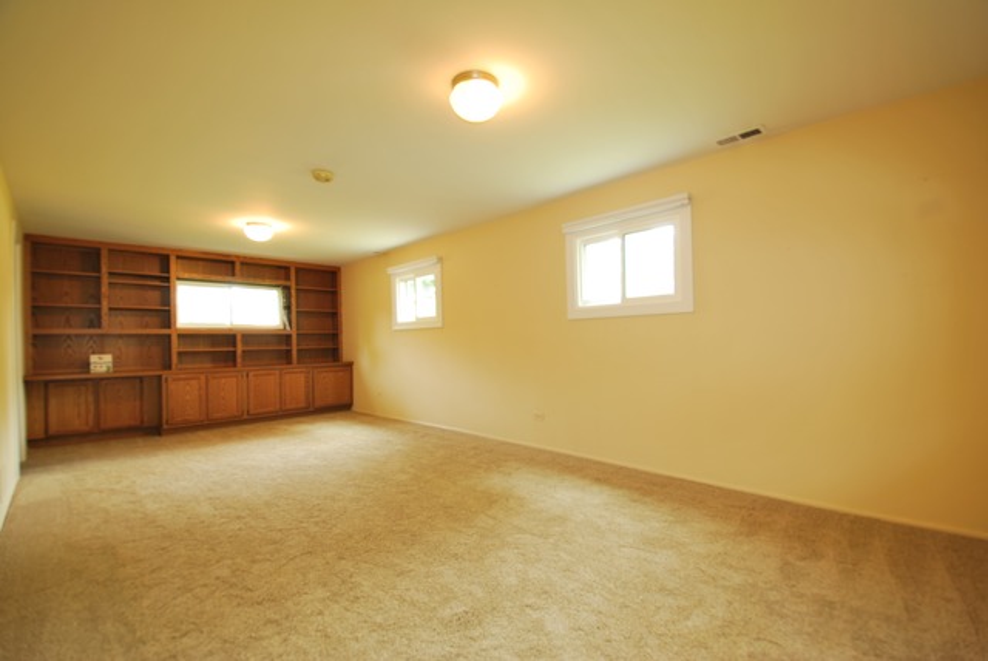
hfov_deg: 100.3
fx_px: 412
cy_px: 330
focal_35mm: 15
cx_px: 494
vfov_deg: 77.4
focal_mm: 10
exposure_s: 1/2.5
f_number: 4
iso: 100
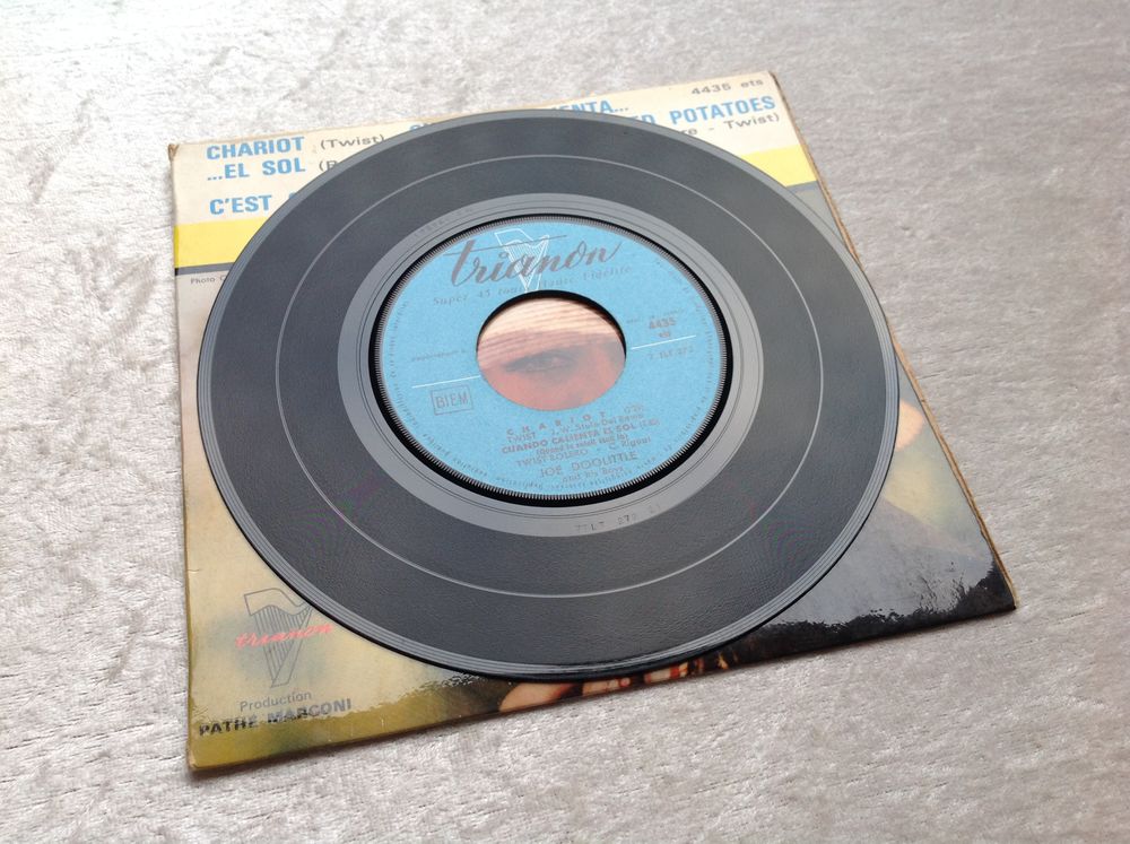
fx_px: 1141
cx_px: 565
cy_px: 422
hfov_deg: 52.7
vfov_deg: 40.6
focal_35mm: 35
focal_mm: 4.28
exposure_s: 1/40
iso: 64
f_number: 2.4
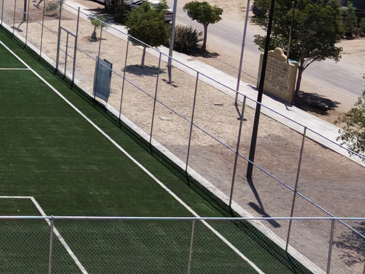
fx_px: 738
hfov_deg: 21.8
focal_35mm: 70
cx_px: -220
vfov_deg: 20.5
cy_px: 12
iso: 150
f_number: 2.2
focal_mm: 3.05
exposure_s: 1/2500
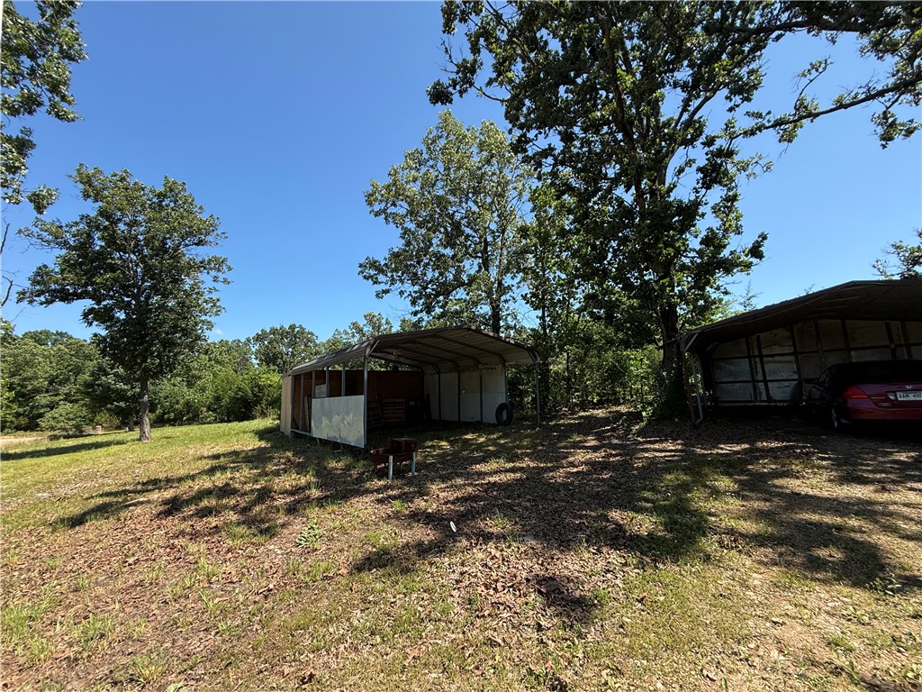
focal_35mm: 14
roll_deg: +1.7
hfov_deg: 102.1
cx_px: 461
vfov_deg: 85.7
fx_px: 373
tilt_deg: +8.4
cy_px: 346
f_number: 2.2
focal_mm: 2.22
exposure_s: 1/590
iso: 50
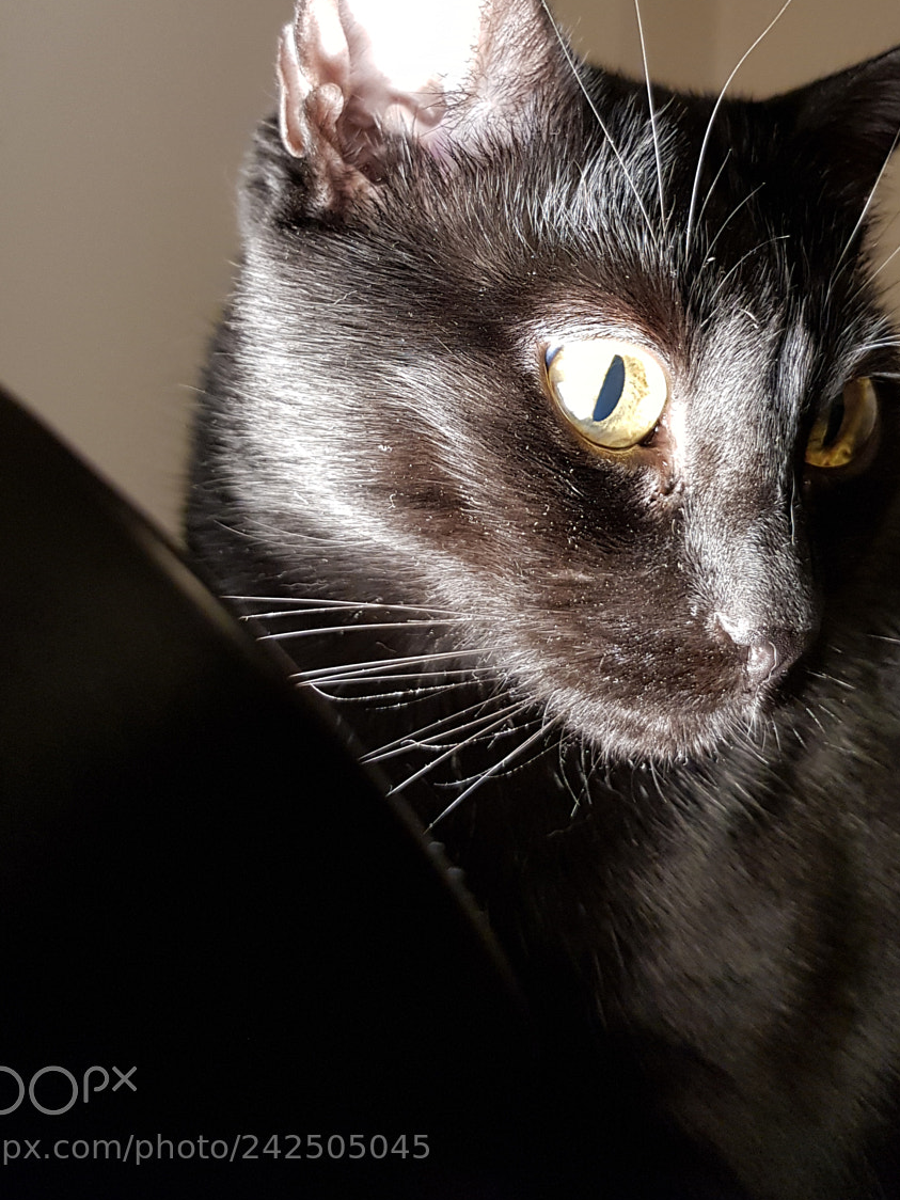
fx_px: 1283
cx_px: 512
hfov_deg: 38.6
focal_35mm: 37
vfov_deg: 49.1
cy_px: 377
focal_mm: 4.2
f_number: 1.7
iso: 200
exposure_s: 1/33
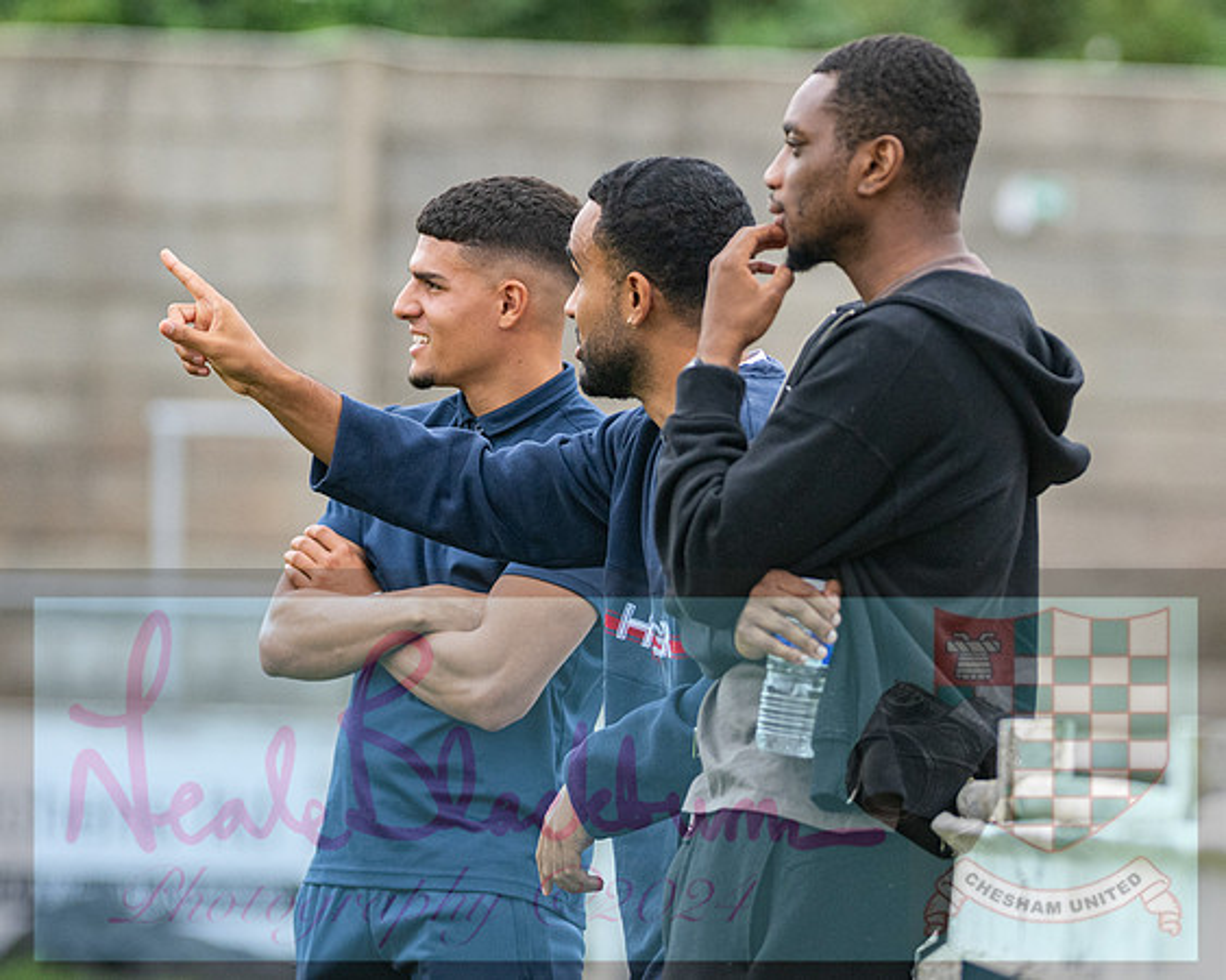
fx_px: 14470
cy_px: 409
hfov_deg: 4.9
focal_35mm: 399
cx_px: 764
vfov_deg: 3.9
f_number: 2.8
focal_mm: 195
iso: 400
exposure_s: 1/1250
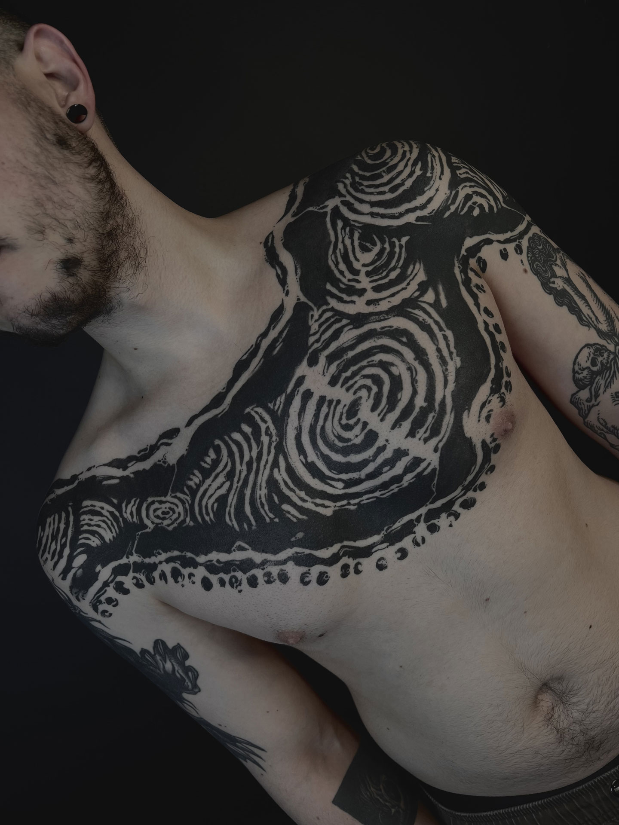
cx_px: 310
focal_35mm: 26
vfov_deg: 67.3
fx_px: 620
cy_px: 412
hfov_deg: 53.1
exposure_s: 1/139
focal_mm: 5.7
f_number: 1.5
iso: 32
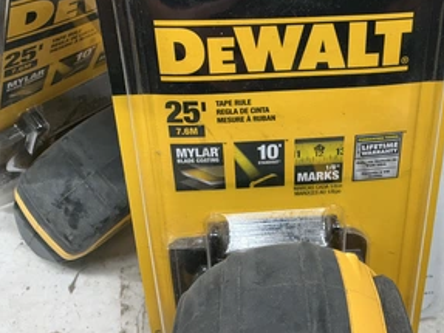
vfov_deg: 36.4
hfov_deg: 47.1
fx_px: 500
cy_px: 110
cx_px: 297
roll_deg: -2.1
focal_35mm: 39
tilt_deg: -38.8
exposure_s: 1/120
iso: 64
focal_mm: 3
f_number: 1.8
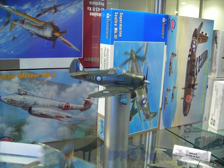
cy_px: 84
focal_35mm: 38
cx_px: 112
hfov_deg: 49.0
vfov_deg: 37.7
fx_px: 246
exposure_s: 1/4.7
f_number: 3.2
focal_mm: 6.3
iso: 50
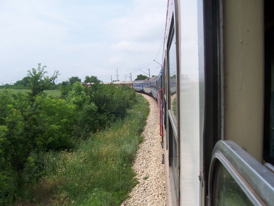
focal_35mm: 36
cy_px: 103
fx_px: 285
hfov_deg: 51.4
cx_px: 137
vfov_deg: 39.6
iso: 80
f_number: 4.5
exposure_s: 1/500
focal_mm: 6.2
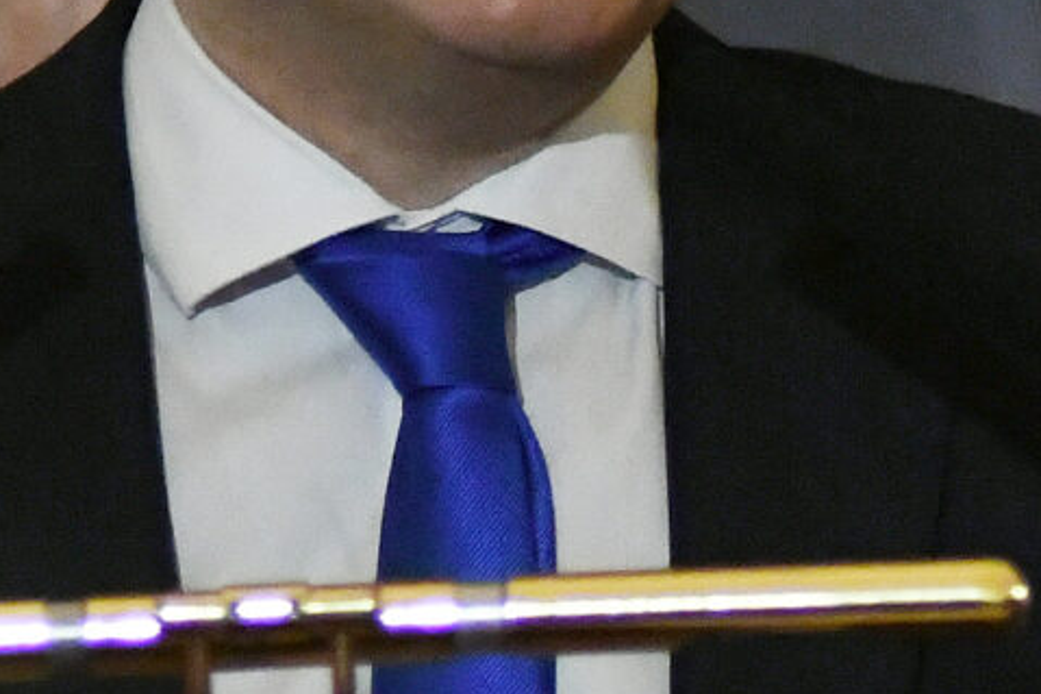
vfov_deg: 1.1
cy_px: 593
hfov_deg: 1.7
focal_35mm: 1244
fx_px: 35949
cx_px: 713
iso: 5000
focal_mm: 155
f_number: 2.8
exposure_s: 1/320
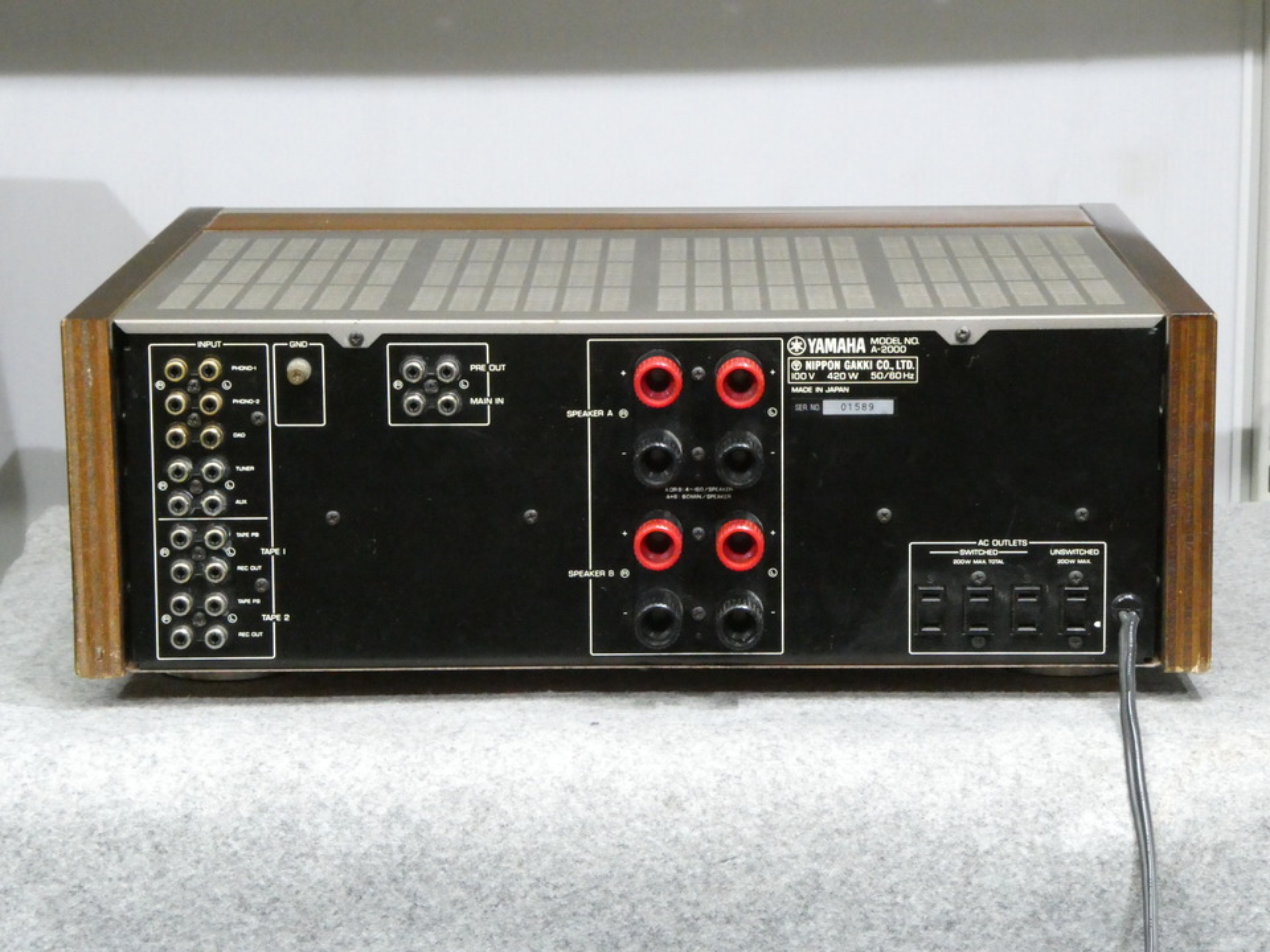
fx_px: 3889
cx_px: 635
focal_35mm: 106
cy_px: 476
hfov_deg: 18.5
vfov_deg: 14.0
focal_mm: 19
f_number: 6.3
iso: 1600
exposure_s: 1/20
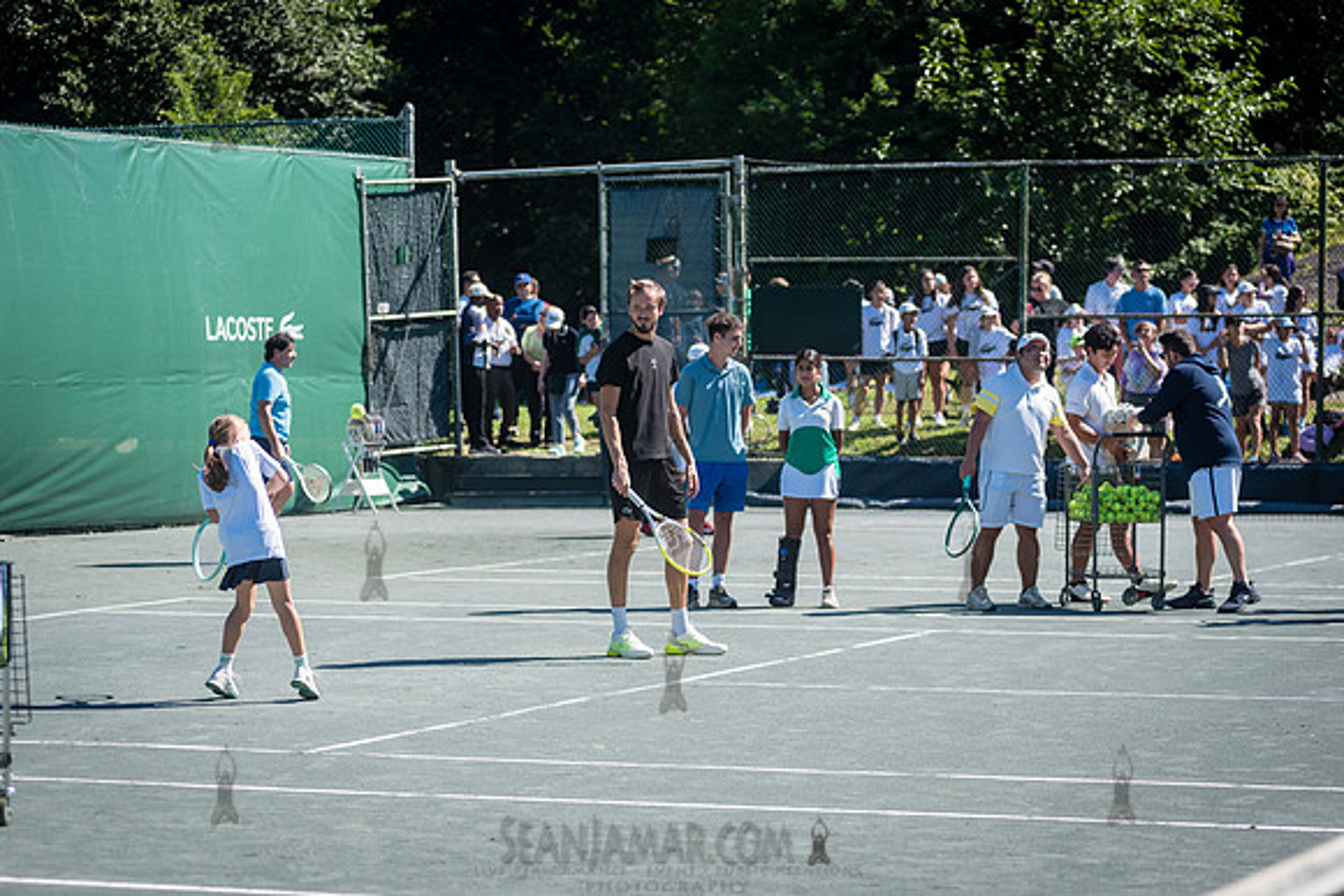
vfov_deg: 12.0
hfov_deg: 18.0
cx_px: 672
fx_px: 4252
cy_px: 448
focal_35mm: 114
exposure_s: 1/1250
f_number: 4
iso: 200
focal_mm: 112
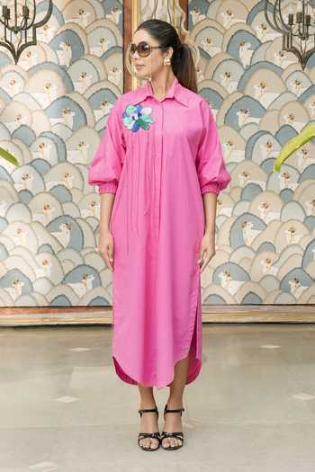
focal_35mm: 53
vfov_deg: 37.5
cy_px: 236
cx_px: 158
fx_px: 696
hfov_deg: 25.5
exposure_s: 1/160
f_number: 9
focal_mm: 53
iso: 160
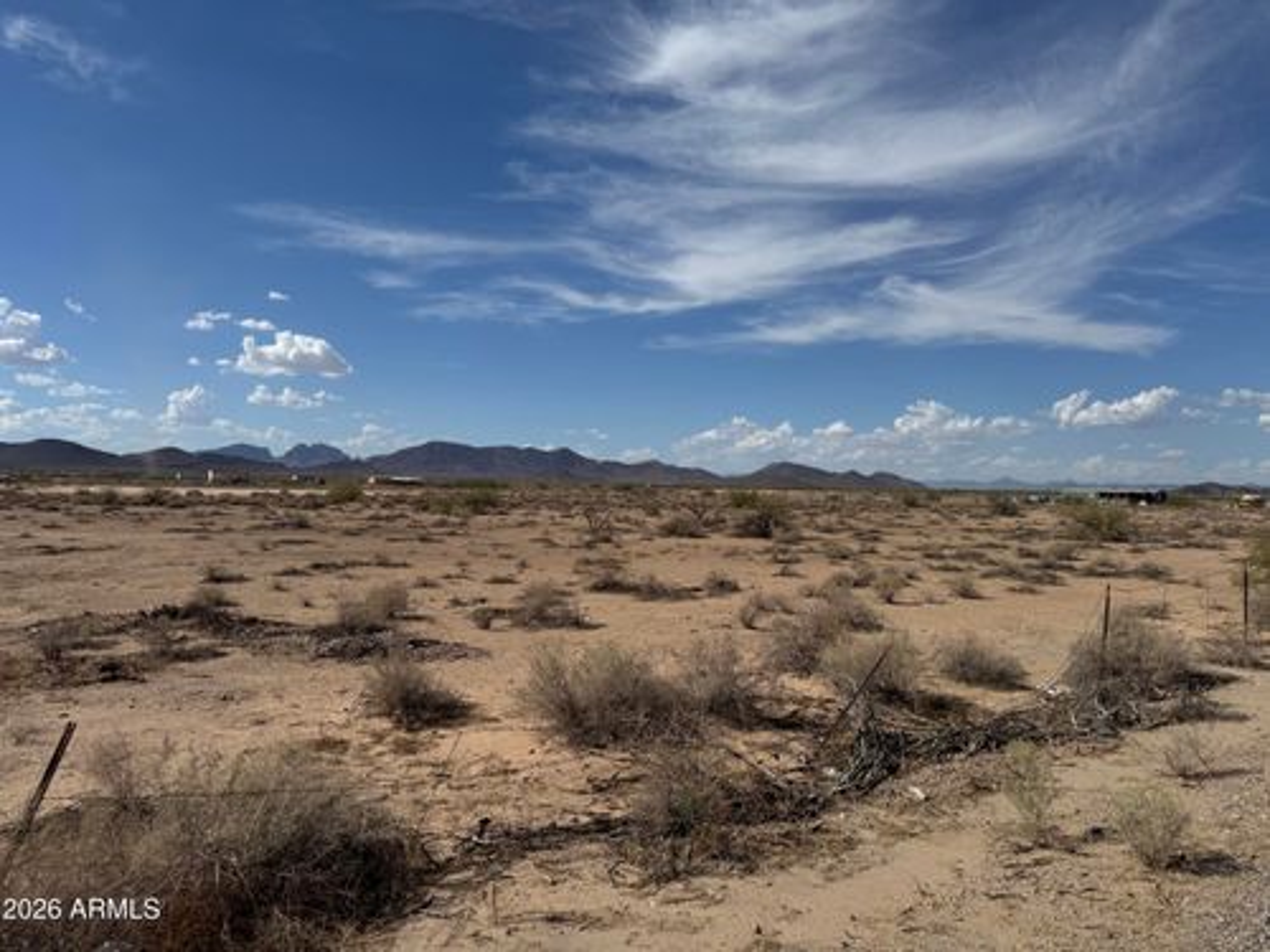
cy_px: 476
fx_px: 881
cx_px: 635
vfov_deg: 56.8
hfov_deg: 71.6
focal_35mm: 24
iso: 80
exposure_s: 1/10417
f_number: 1.78
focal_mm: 6.76
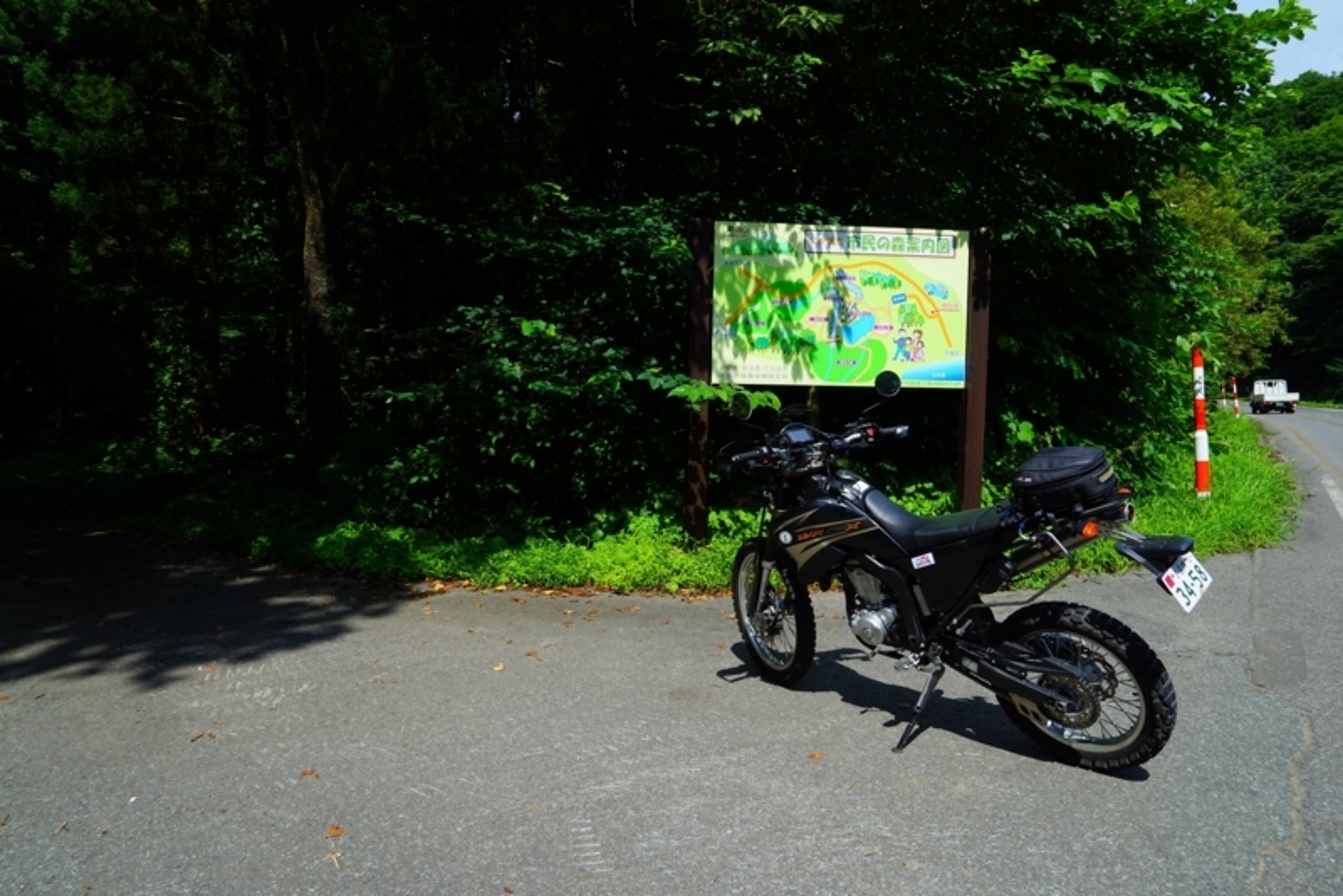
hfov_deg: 73.7
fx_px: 896
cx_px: 672
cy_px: 448
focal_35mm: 24
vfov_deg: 53.2
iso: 100
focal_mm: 24
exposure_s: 1/125
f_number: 11
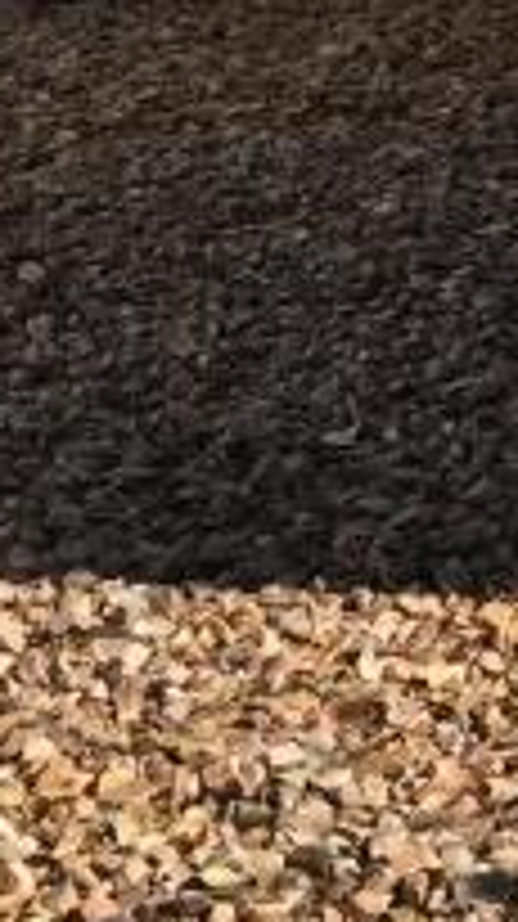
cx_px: 1203
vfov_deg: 13.1
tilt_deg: -6.3
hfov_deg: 7.2
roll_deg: -0.6
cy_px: -292
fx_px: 3866
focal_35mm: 158
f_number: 2.2
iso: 32
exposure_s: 1/2083
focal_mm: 4.15
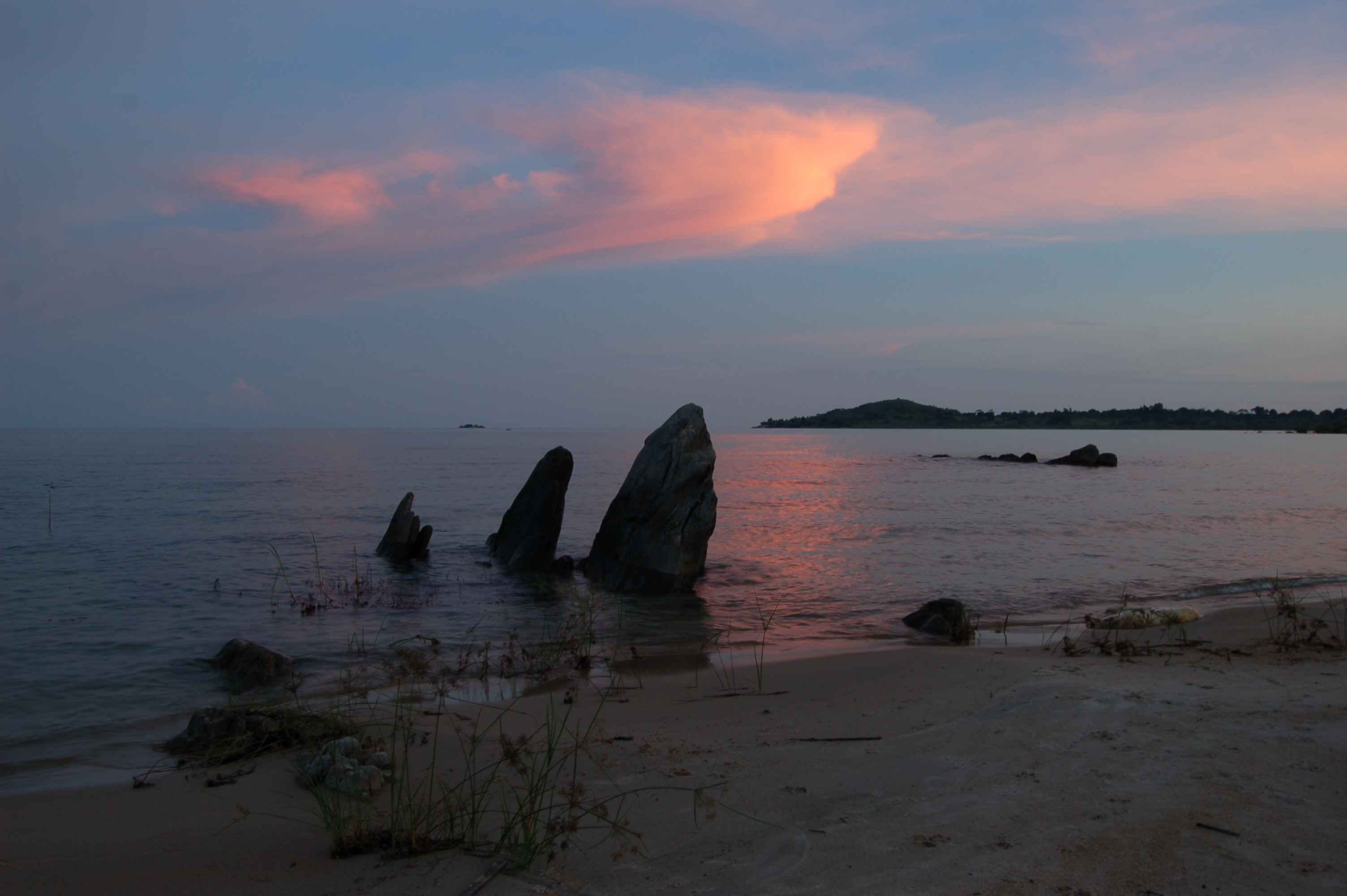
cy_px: 448
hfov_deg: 62.0
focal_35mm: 30
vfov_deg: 43.5
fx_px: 1121
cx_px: 674
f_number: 7.1
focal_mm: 20
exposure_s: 1/6
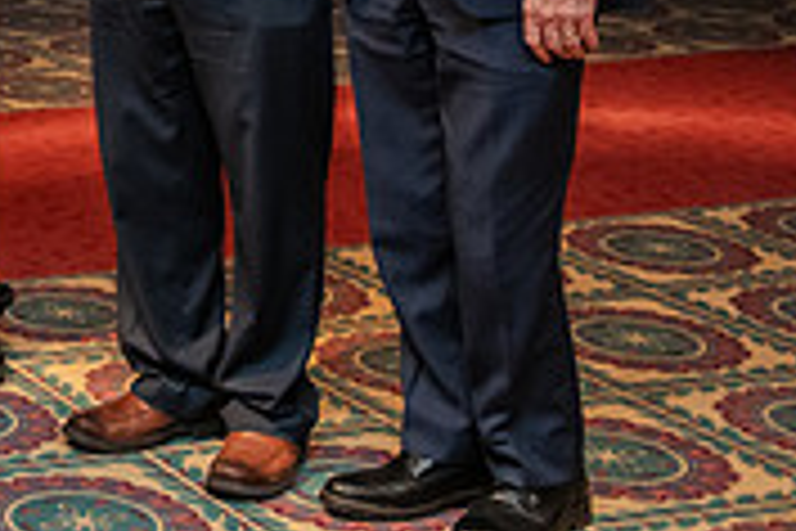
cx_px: -514
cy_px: -252
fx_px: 2211
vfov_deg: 13.0
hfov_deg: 17.6
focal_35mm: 100
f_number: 3.5
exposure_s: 1/160
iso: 2000
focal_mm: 29
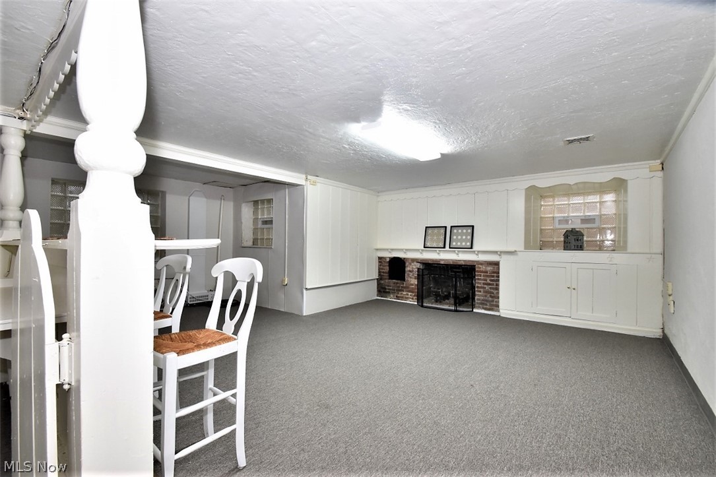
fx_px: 298
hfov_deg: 100.4
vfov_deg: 77.3
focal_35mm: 15
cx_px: 358
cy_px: 238
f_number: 11
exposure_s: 1/15
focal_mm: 10
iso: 800
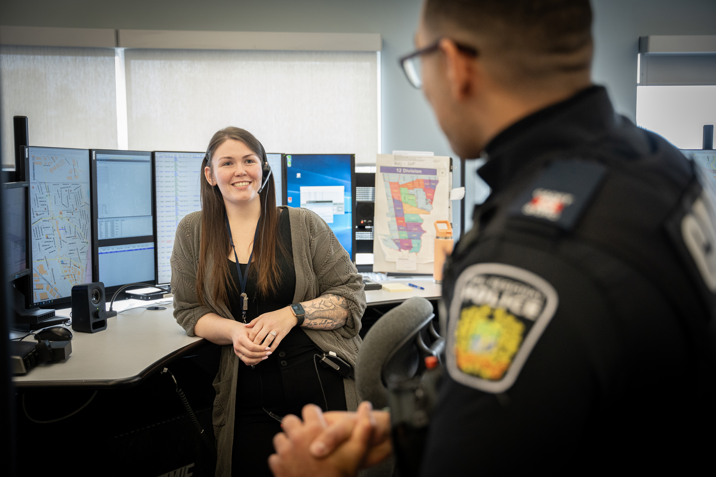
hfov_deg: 46.3
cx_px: 358
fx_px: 837
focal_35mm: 42
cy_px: 238
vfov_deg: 31.8
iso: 2500
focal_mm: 42.1
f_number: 2.8
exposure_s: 1/125
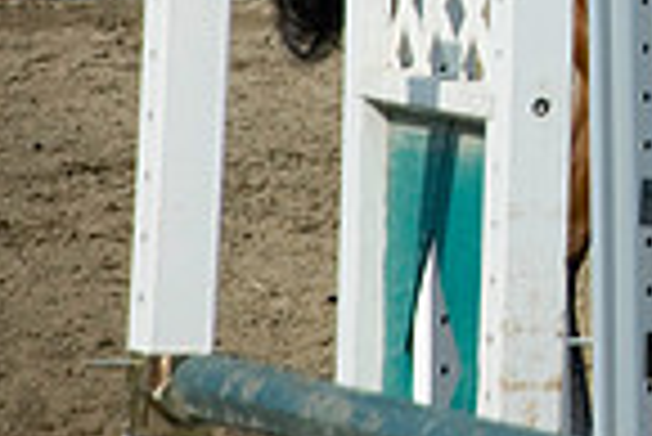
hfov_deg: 3.4
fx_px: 10841
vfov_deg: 2.3
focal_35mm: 598
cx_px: 1291
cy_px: -414
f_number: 5.6
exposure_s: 1/500
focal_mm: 100
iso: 200
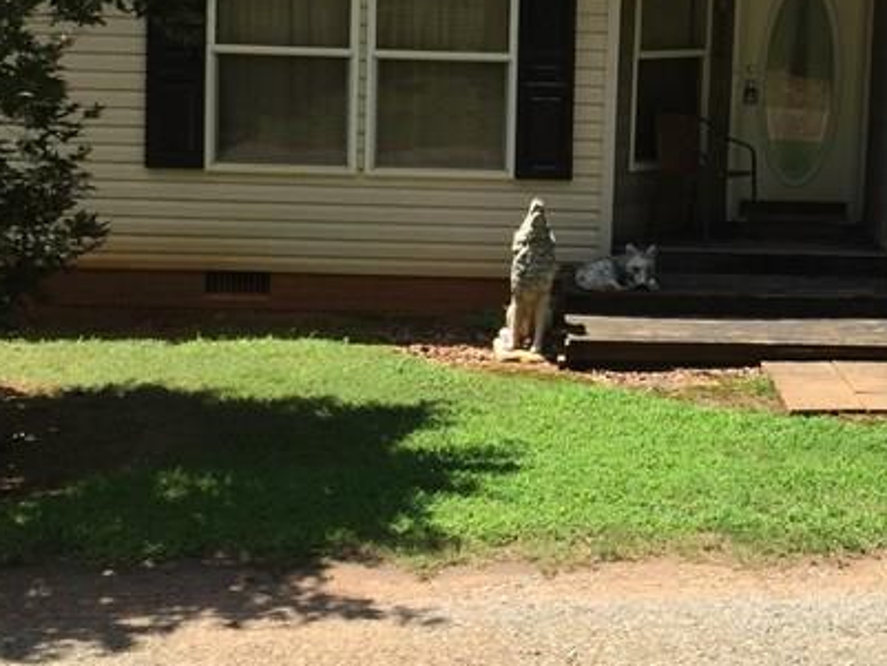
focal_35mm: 74
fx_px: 1897
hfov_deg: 26.1
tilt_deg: -8.0
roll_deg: -2.5
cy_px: 115
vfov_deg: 19.7
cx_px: 626
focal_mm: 4.15
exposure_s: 1/1014
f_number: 2.2
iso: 32
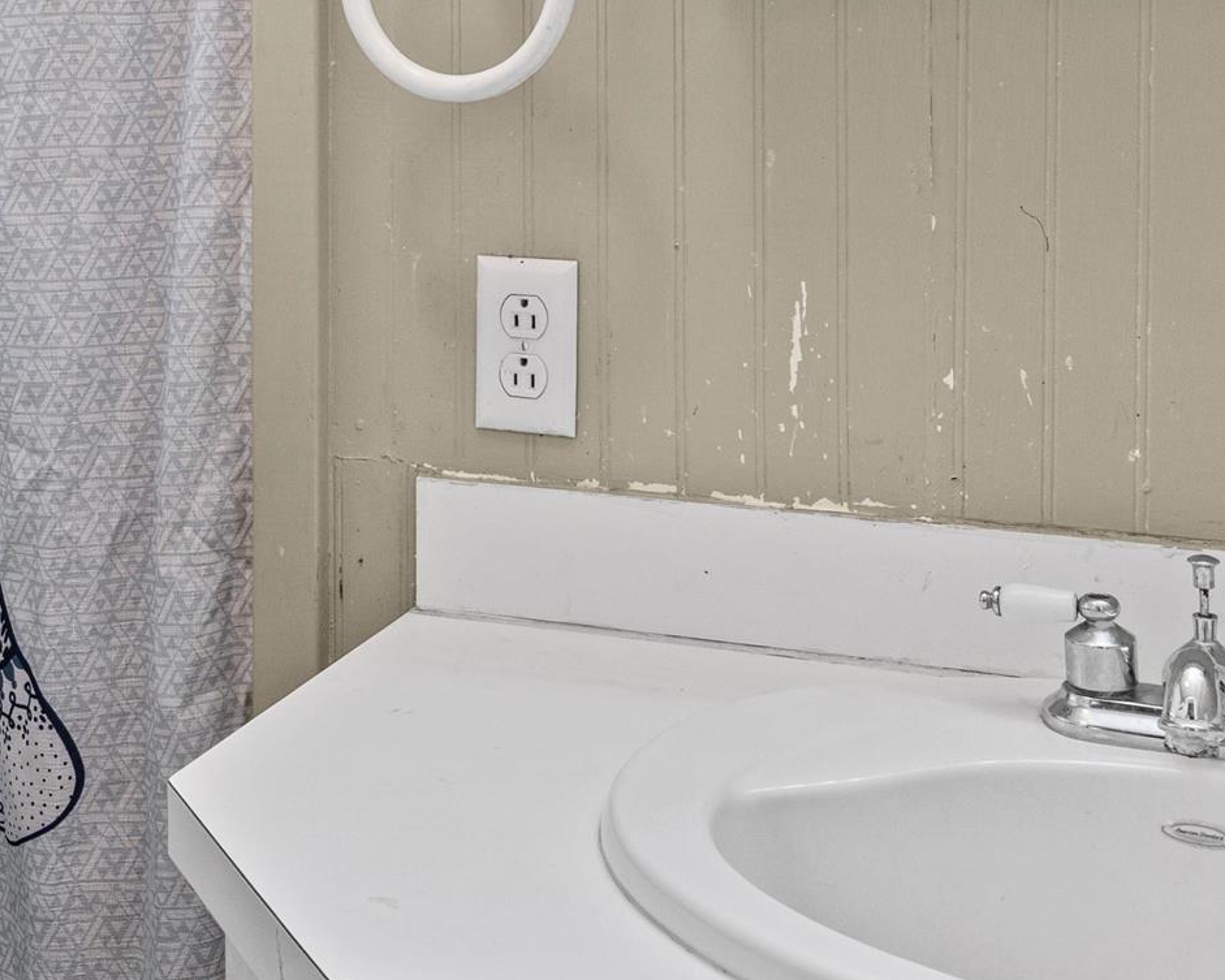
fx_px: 1832
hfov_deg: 36.5
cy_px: 61
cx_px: 391
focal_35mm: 51
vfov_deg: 28.5
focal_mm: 11
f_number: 8
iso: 400
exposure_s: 1/4
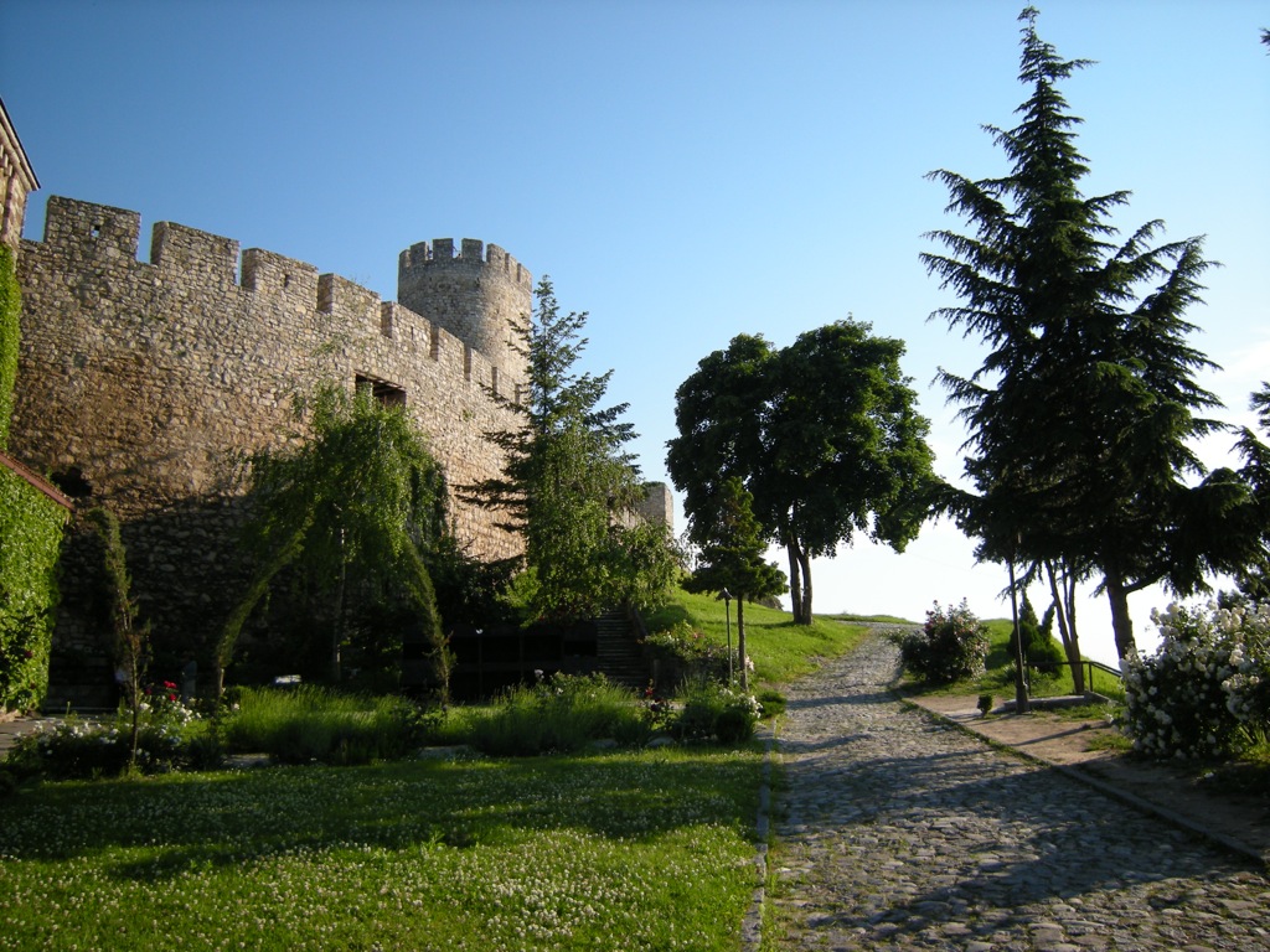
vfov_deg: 49.7
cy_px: 476
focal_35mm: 28
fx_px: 1027
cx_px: 635
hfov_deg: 63.4
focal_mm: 4.7
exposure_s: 1/212
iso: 64
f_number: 5.6
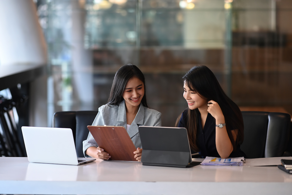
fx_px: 852
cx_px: 146
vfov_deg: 13.0
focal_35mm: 105
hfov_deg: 19.5
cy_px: 98
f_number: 2
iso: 500
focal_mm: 105
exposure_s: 1/250
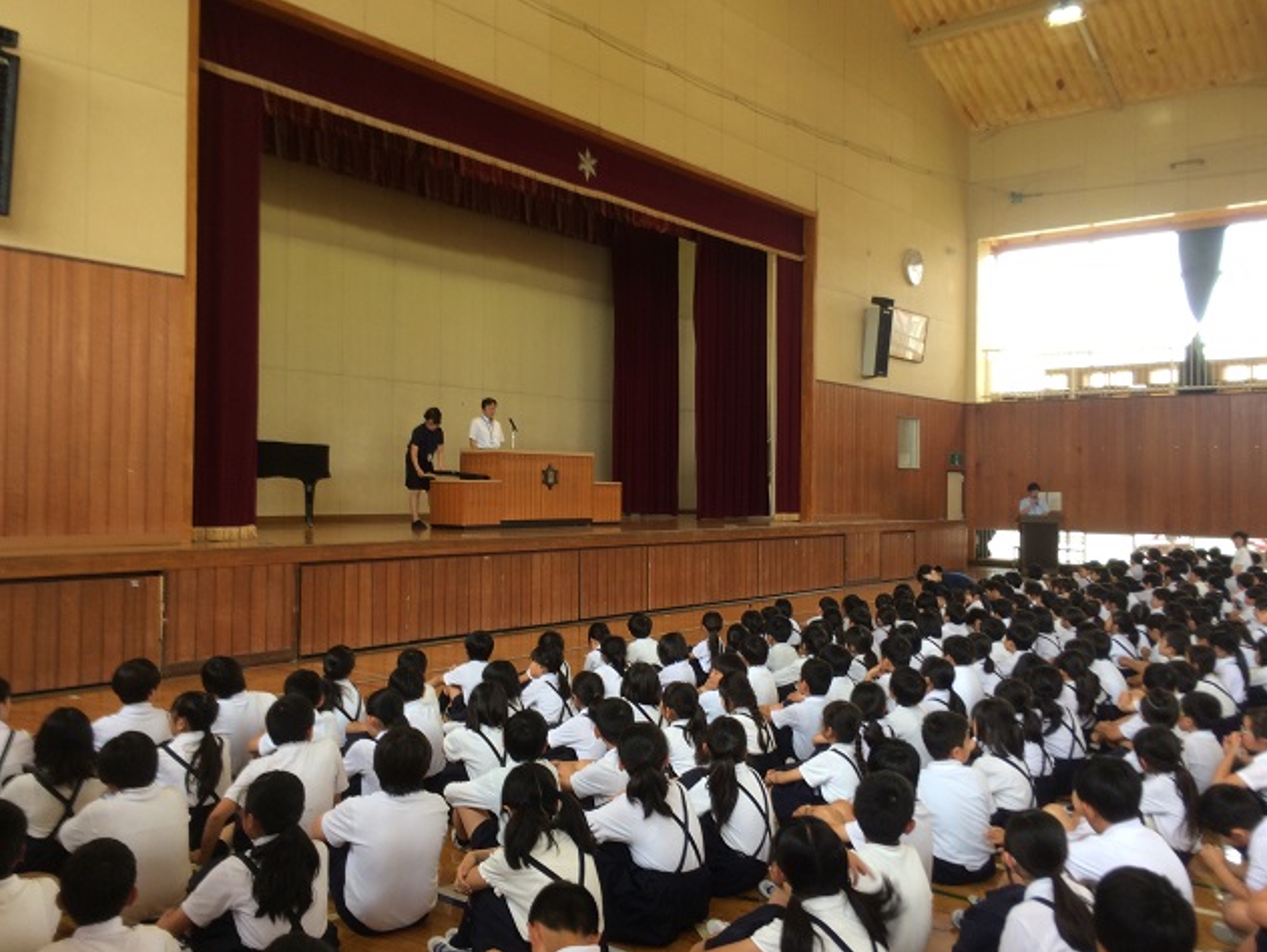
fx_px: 1099
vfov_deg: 46.8
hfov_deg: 59.9
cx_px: 619
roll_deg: -1.3
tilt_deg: -0.9
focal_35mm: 30
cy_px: 470
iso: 40
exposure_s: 1/60
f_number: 2.2
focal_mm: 4.15
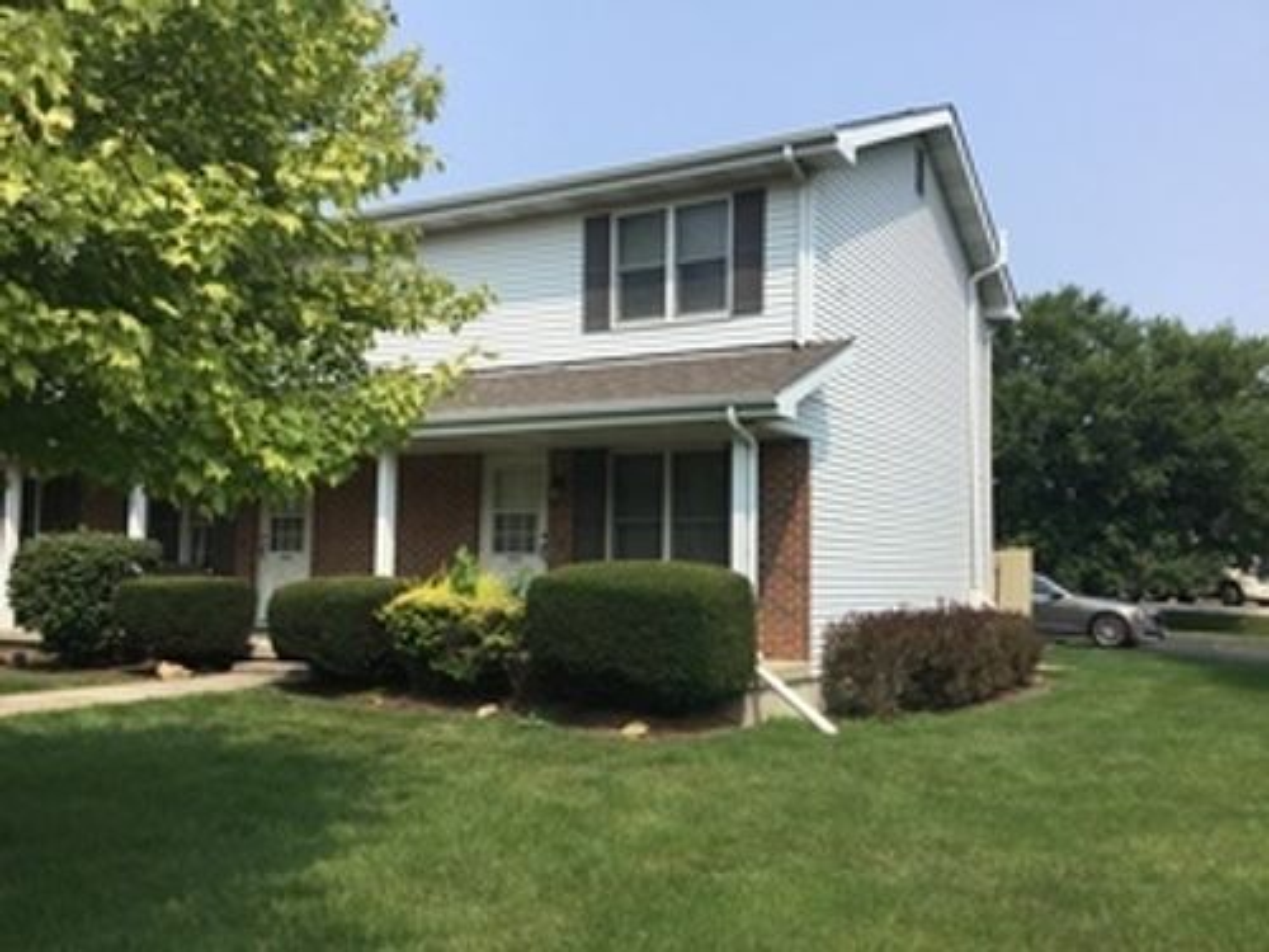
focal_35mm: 31
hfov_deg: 58.4
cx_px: 634
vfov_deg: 45.4
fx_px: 1136
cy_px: 476
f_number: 2.4
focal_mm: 3.3
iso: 25
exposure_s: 1/1538
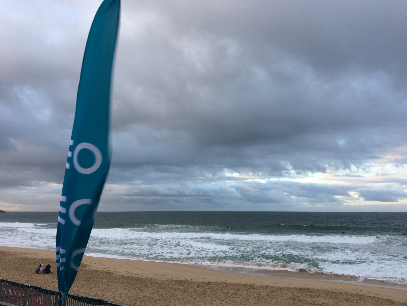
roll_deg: -0.2
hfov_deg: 61.7
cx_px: 204
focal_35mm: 29
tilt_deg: +10.1
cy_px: 153
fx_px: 341
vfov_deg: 48.2
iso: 25
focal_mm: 4.15
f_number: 2.2
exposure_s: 1/100
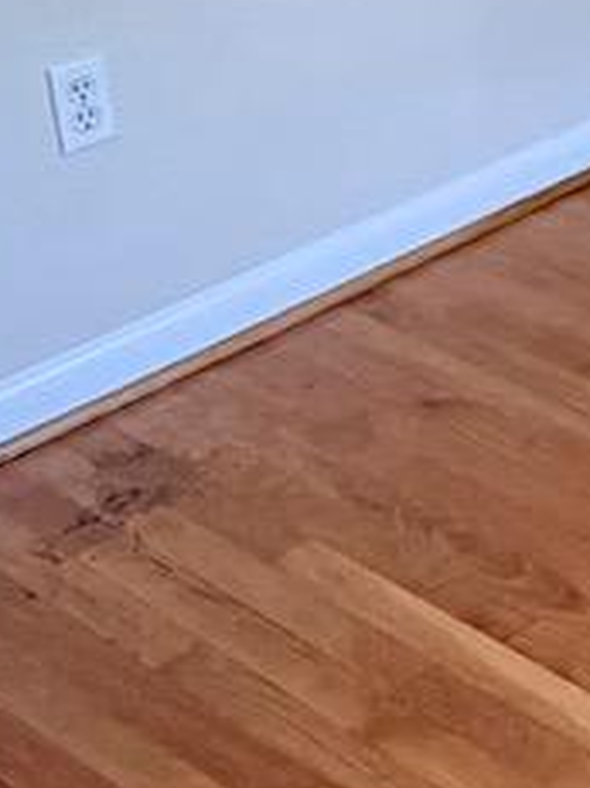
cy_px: -102
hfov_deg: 13.4
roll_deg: -0.9
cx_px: 1214
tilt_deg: -17.9
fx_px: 2115
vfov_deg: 20.1
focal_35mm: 93
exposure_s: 1/120
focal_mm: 2.22
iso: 320
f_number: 2.2
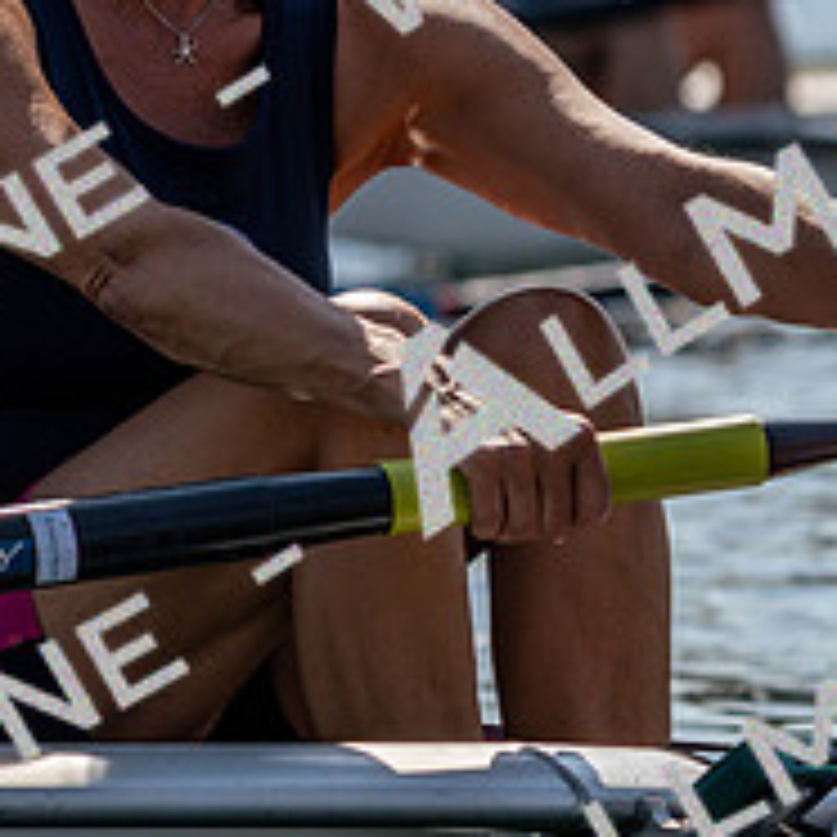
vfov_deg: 2.9
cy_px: 110
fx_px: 16332
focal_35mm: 597
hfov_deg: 2.9
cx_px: 14
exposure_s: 1/1600
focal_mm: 225
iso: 125
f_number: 5.6
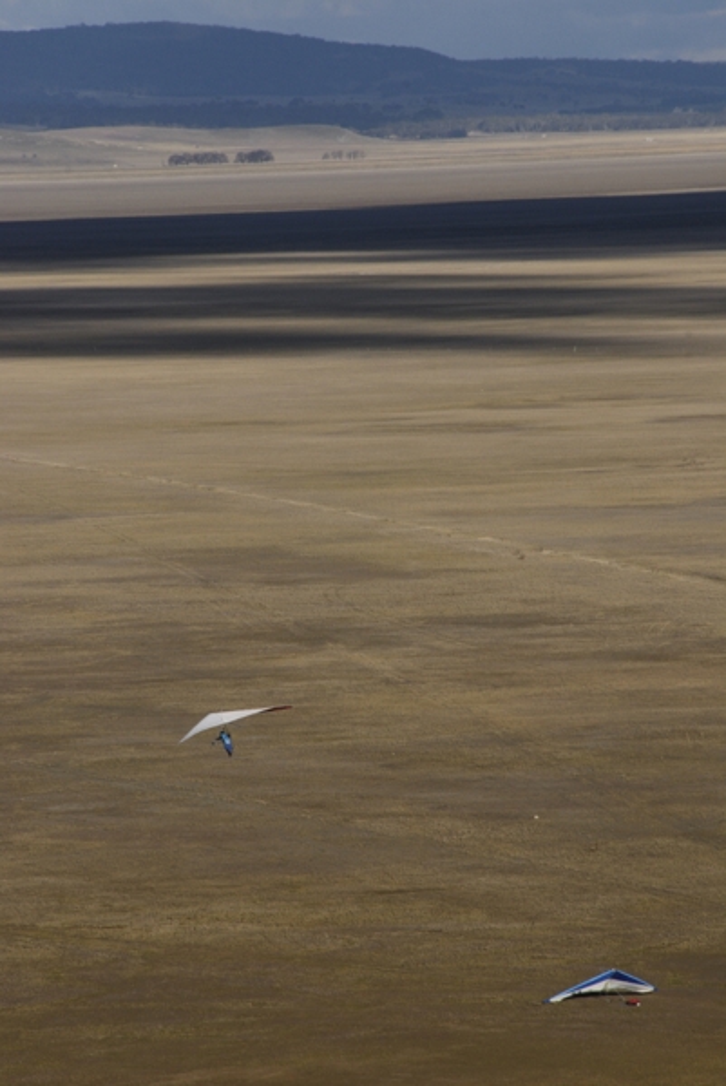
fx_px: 9059
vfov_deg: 6.9
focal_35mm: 300
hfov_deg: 4.6
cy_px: 543
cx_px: 363
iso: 400
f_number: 18
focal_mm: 200
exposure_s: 1/320
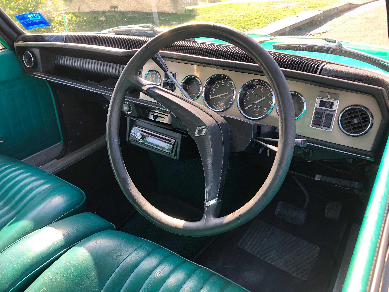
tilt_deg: -32.9
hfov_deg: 63.4
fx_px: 315
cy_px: 146
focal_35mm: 28
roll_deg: -1.9
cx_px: 194
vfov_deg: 49.7
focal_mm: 3.99
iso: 50
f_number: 1.8
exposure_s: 1/120
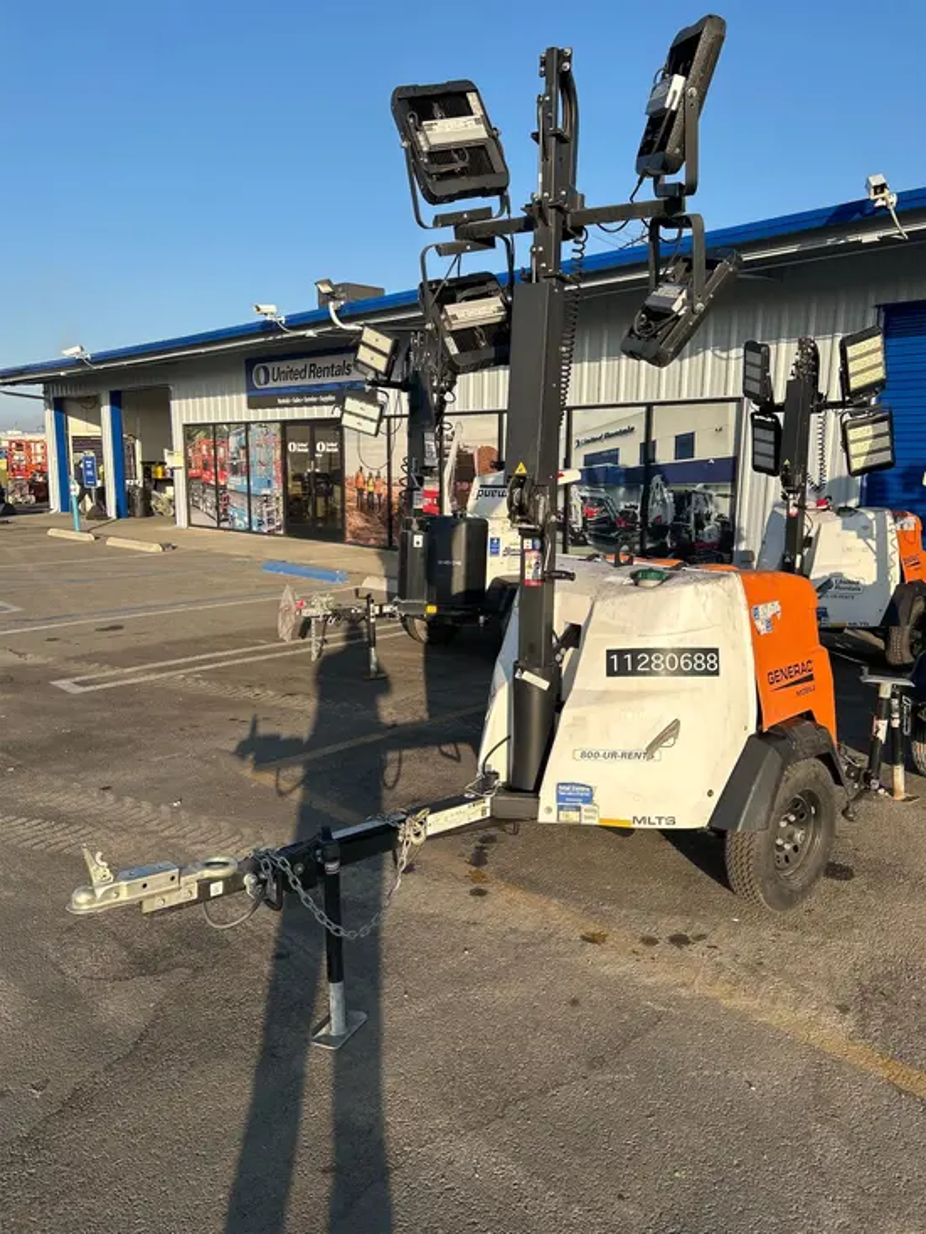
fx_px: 927
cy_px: 617
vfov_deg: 67.3
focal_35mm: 26
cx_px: 463
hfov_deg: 53.1
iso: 50
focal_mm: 5.7
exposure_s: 1/2762
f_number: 1.5
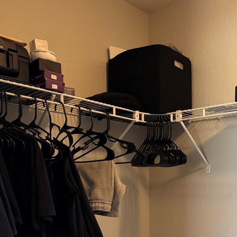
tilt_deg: -6.9
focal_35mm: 44
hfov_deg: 38.1
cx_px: 149
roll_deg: +0.8
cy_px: 224
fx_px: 341
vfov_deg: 35.5
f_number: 1.78
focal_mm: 6.76
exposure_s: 1/60
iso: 640
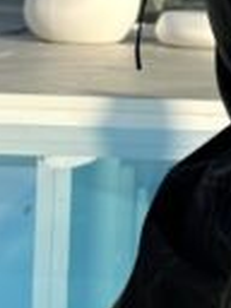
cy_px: -58
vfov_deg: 12.8
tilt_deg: +0.6
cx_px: 241
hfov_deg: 9.8
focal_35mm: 150
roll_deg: +0.0
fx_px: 1335
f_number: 1.78
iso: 80
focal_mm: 6.86
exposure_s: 1/4184
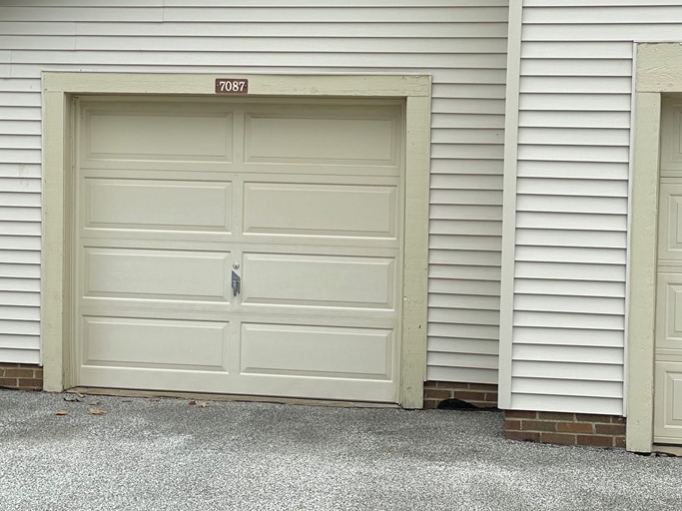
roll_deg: -0.8
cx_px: 300
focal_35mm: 78
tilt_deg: -3.6
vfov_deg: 18.9
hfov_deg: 25.0
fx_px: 1536
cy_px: 232
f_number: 2
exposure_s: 1/104
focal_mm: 6
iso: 25
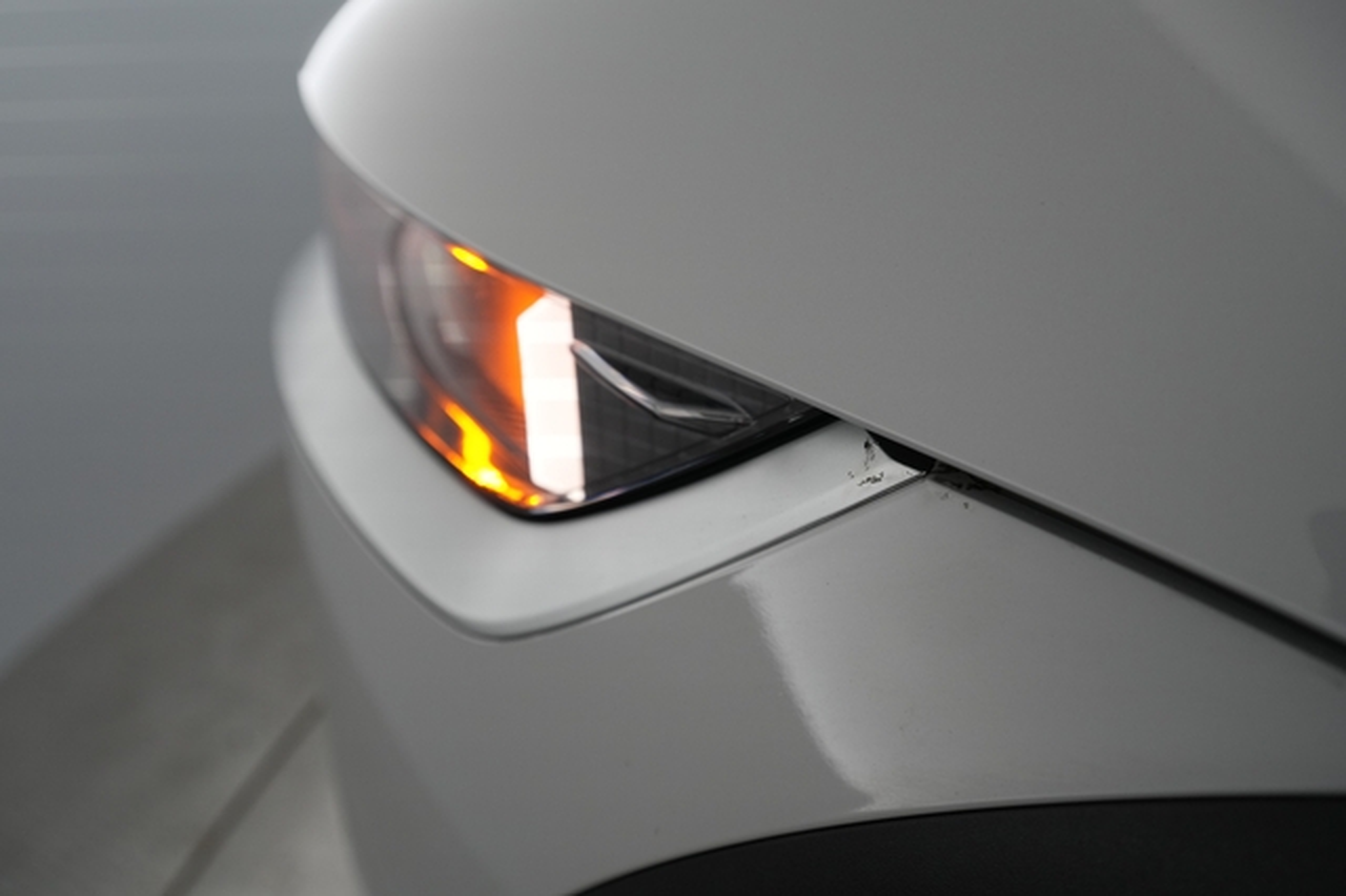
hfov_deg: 65.5
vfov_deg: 46.4
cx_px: 673
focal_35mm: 28
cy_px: 448
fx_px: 1046
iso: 1250
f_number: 4.5
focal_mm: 28
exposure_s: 1/100
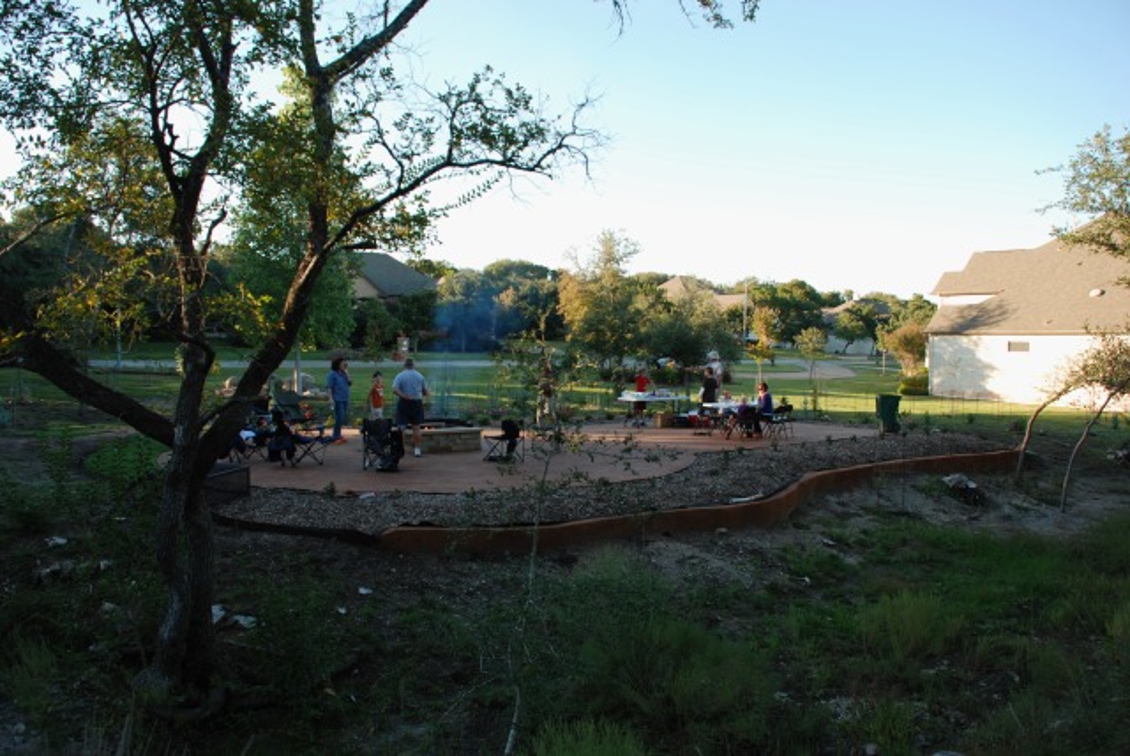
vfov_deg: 48.0
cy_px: 378
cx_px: 565
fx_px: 848
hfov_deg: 67.3
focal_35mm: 27
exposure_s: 1/80
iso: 100
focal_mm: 18
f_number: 5
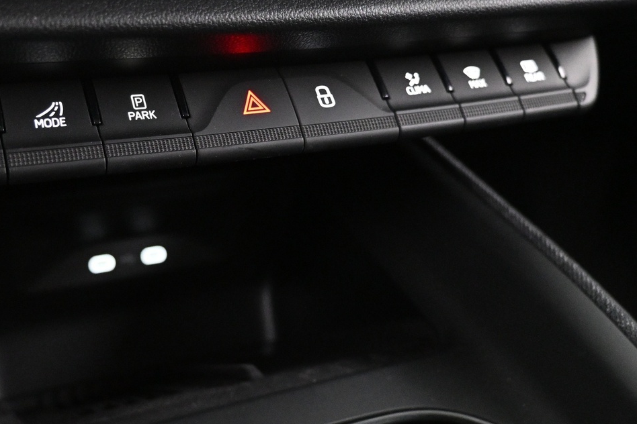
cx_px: 187
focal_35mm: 41
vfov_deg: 32.5
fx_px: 725
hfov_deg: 46.3
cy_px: 156
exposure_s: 1/20
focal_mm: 16
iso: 4000
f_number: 3.5
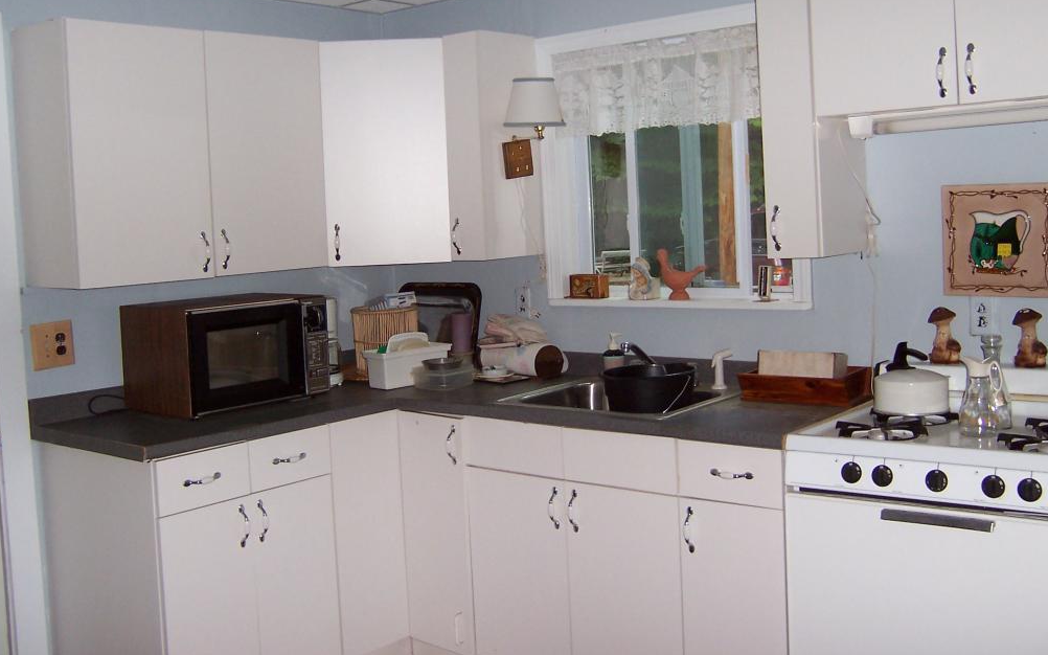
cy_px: 255
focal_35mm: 39
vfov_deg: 32.6
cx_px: 530
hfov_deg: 50.4
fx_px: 1114
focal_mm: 5.6
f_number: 2.8
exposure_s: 1/60
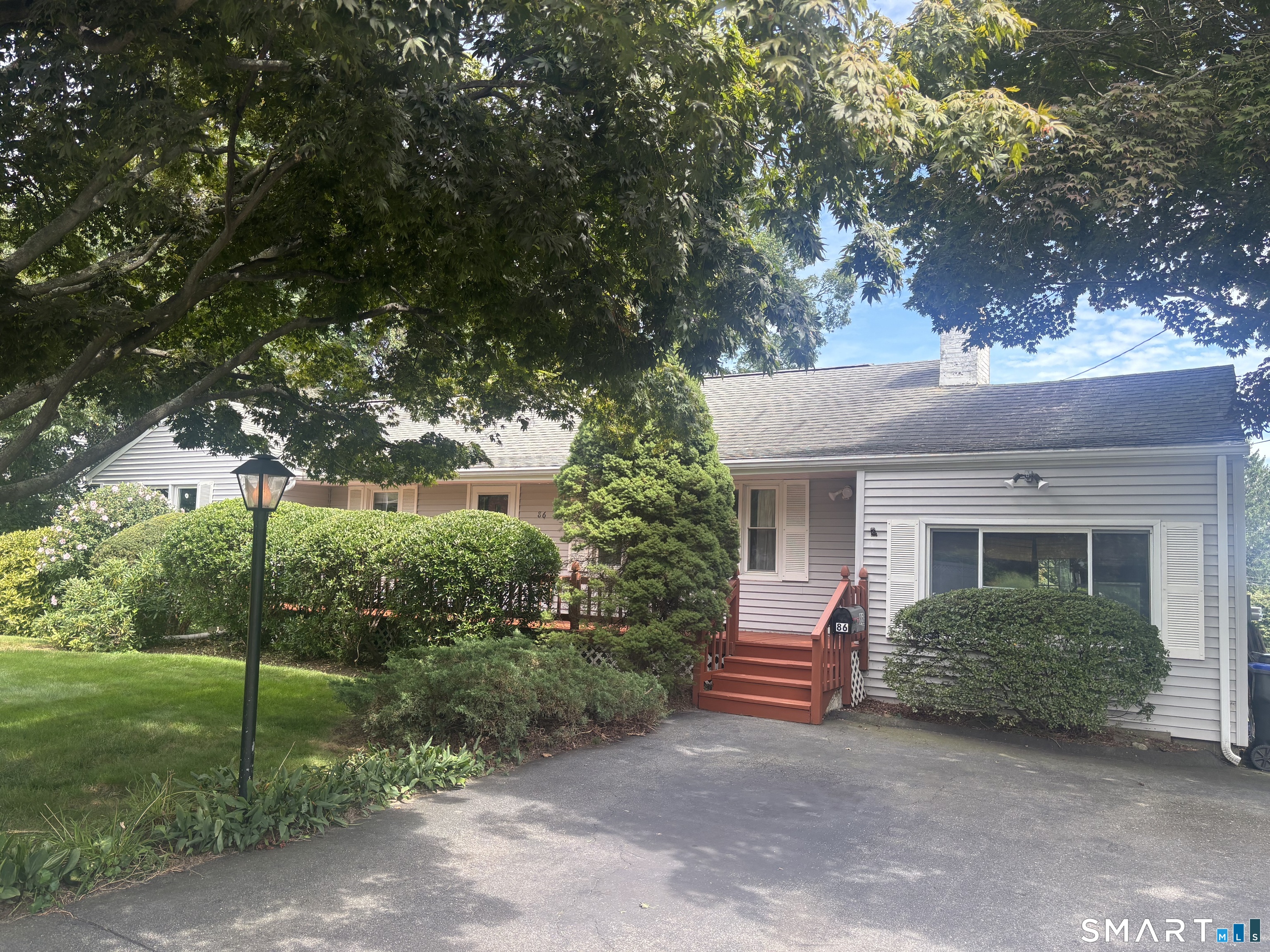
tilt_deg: +3.9
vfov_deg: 53.1
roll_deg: -1.9
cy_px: 476
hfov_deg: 67.3
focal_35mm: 26
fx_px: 954
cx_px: 635
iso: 50
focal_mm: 5.96
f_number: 1.6
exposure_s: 1/495
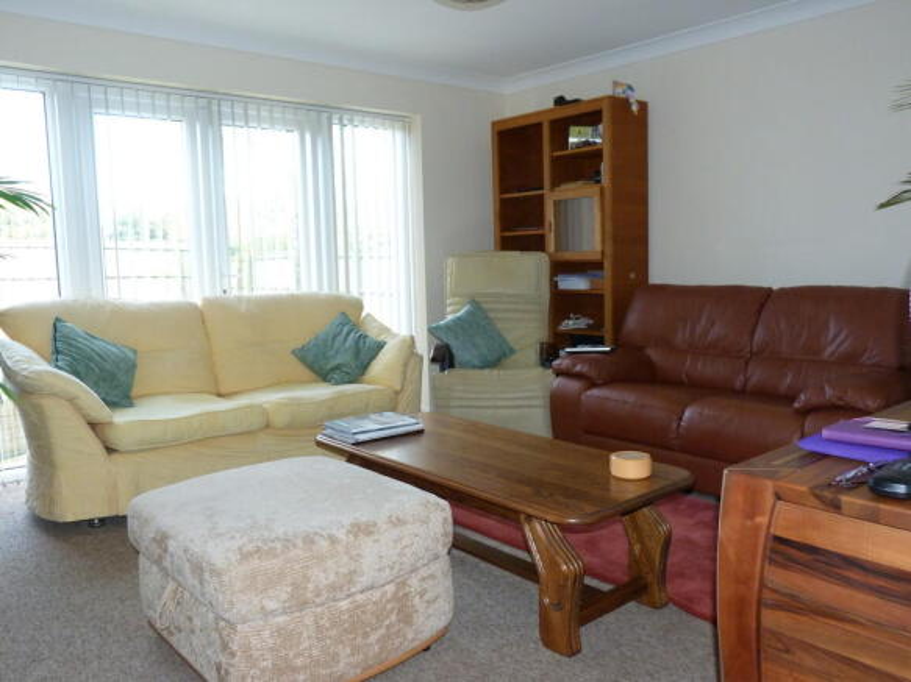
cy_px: 341
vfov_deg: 49.7
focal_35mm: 28
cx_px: 456
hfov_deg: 63.5
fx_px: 737
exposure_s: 1/60
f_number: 2.9
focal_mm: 5
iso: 250
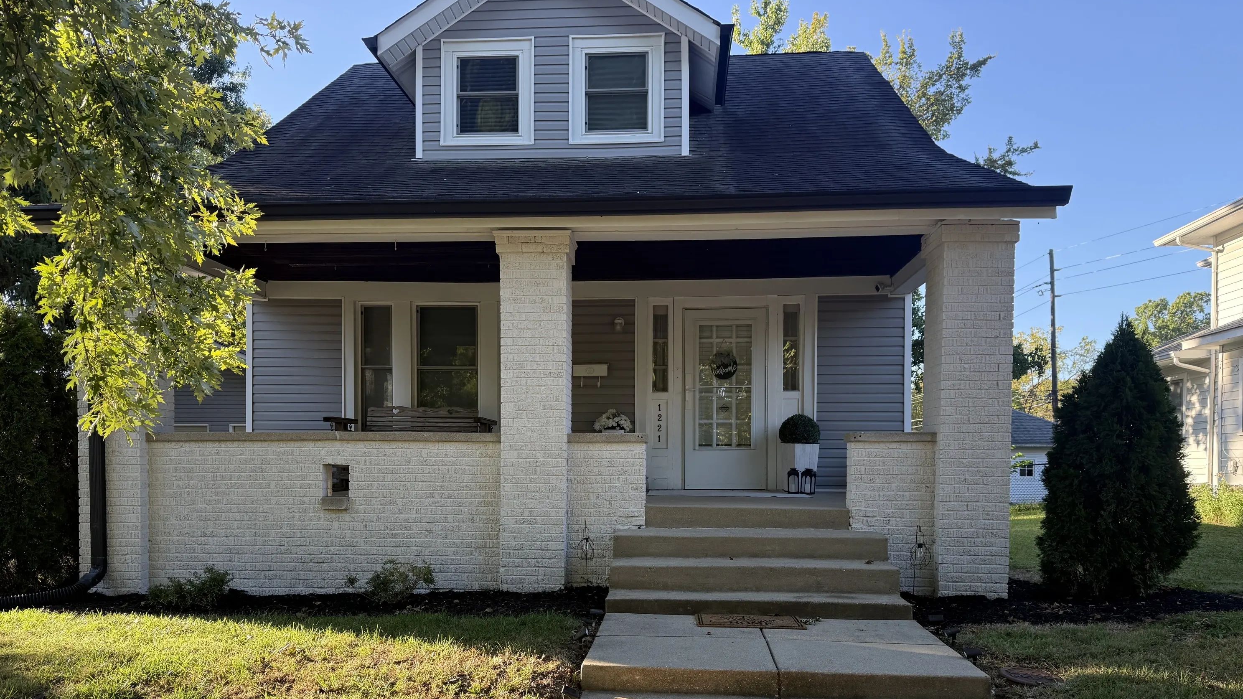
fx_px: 890
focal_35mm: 27
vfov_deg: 42.2
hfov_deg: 69.9
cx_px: 628
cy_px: 478
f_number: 1.78
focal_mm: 6.76
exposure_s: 1/521
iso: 100
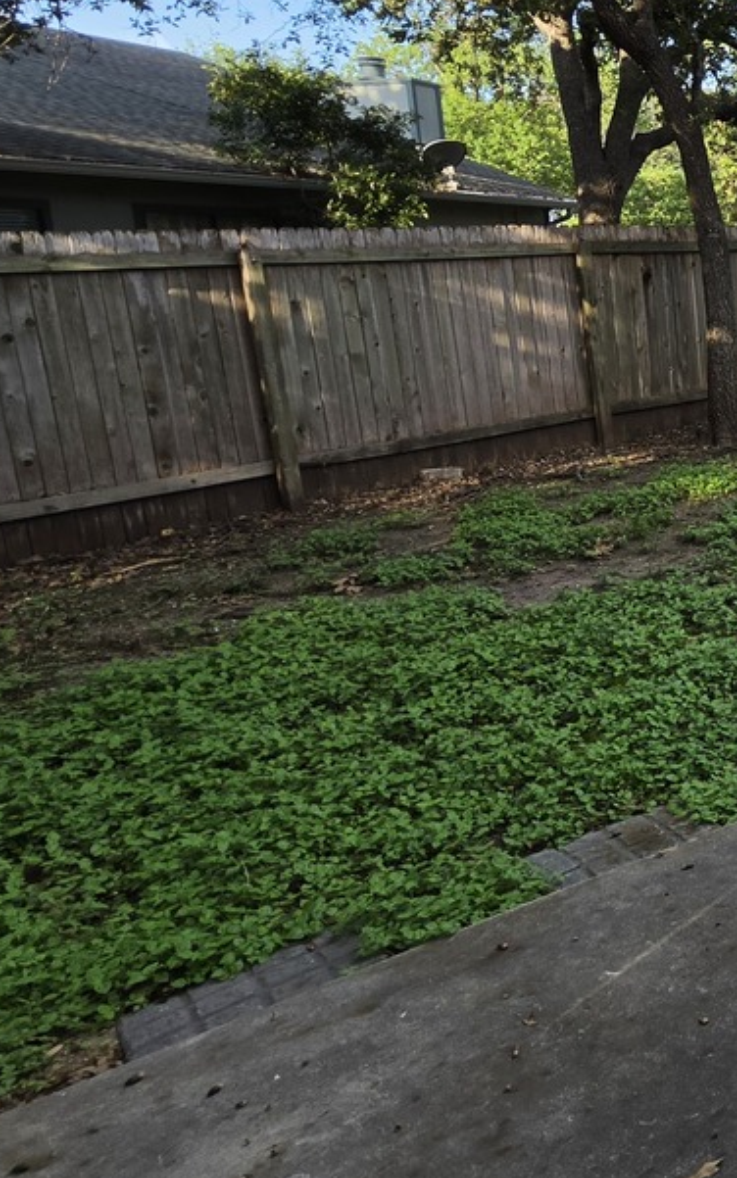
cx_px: 1162
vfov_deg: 56.8
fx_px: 1060
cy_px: 384
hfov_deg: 25.8
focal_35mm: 33
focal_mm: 2.2
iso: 40
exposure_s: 1/634
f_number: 1.9
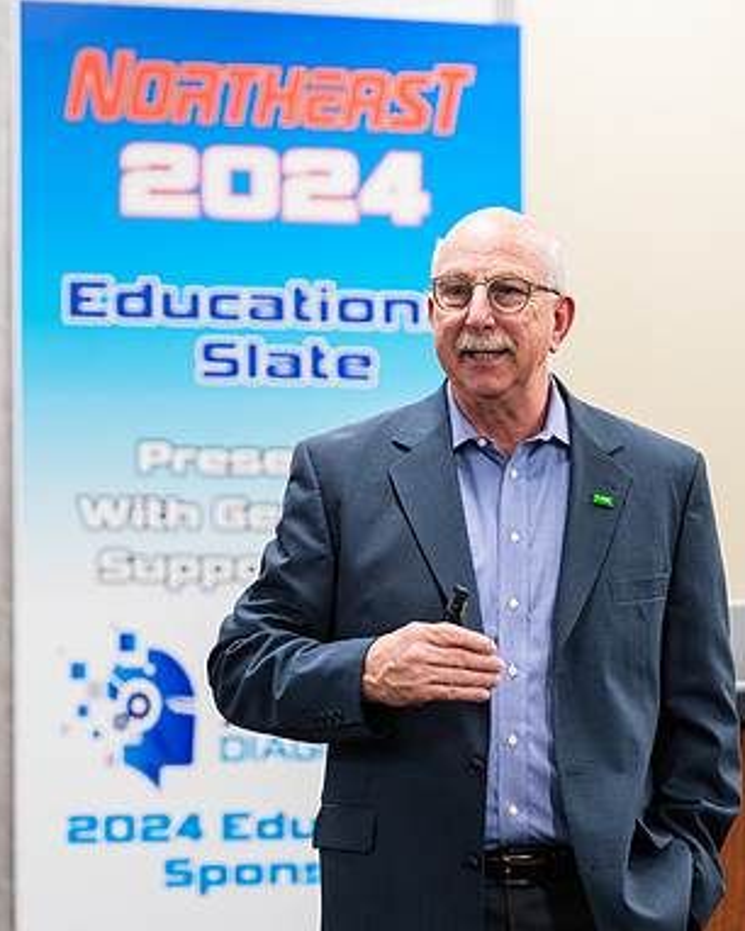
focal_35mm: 236
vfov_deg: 8.2
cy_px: 443
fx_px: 6499
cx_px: 363
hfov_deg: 6.6
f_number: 3.2
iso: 1250
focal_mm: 155
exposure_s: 1/200
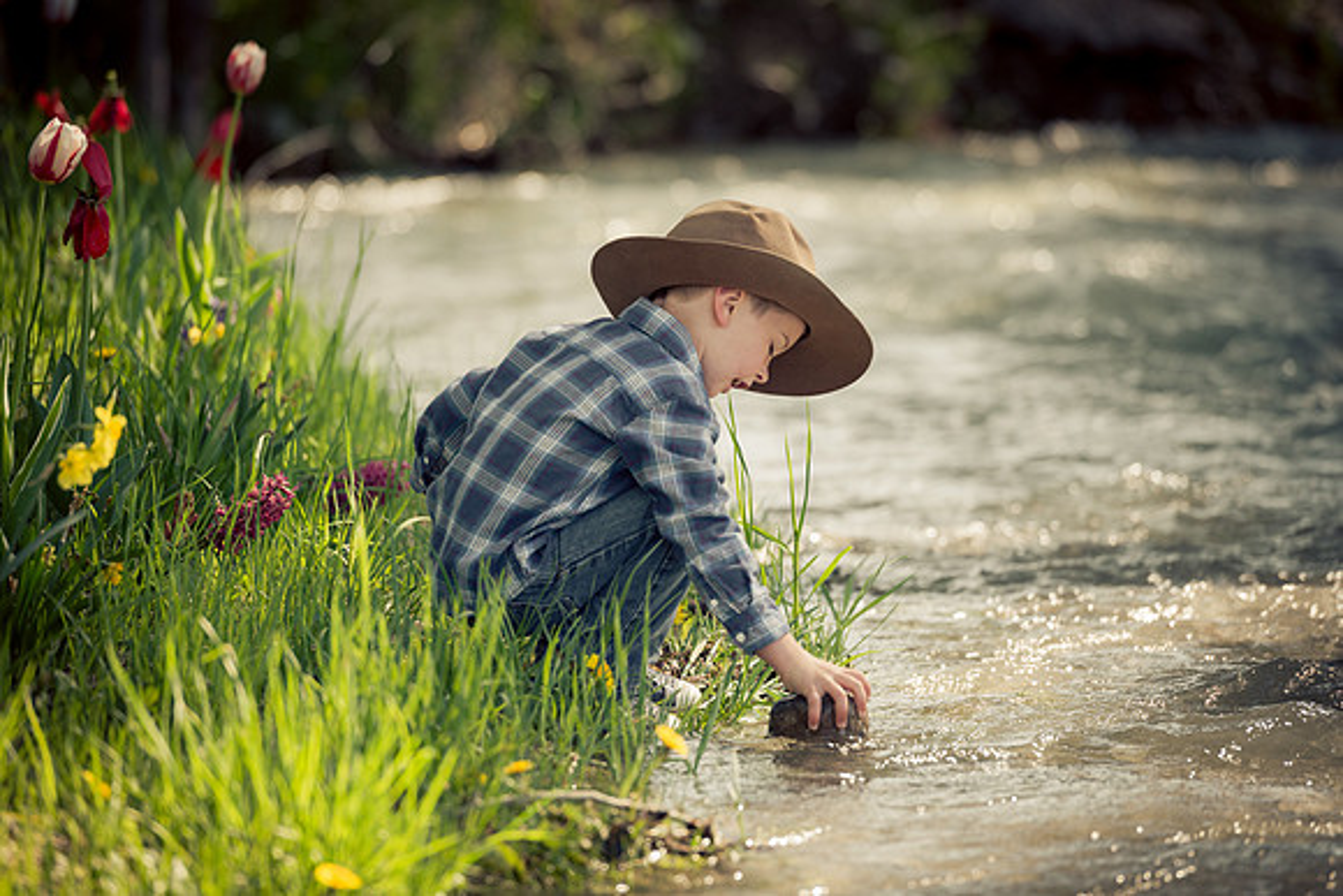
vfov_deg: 6.9
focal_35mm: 200
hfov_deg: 10.3
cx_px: 672
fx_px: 7463
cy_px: 448
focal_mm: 200
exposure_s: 1/1000
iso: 400
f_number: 4
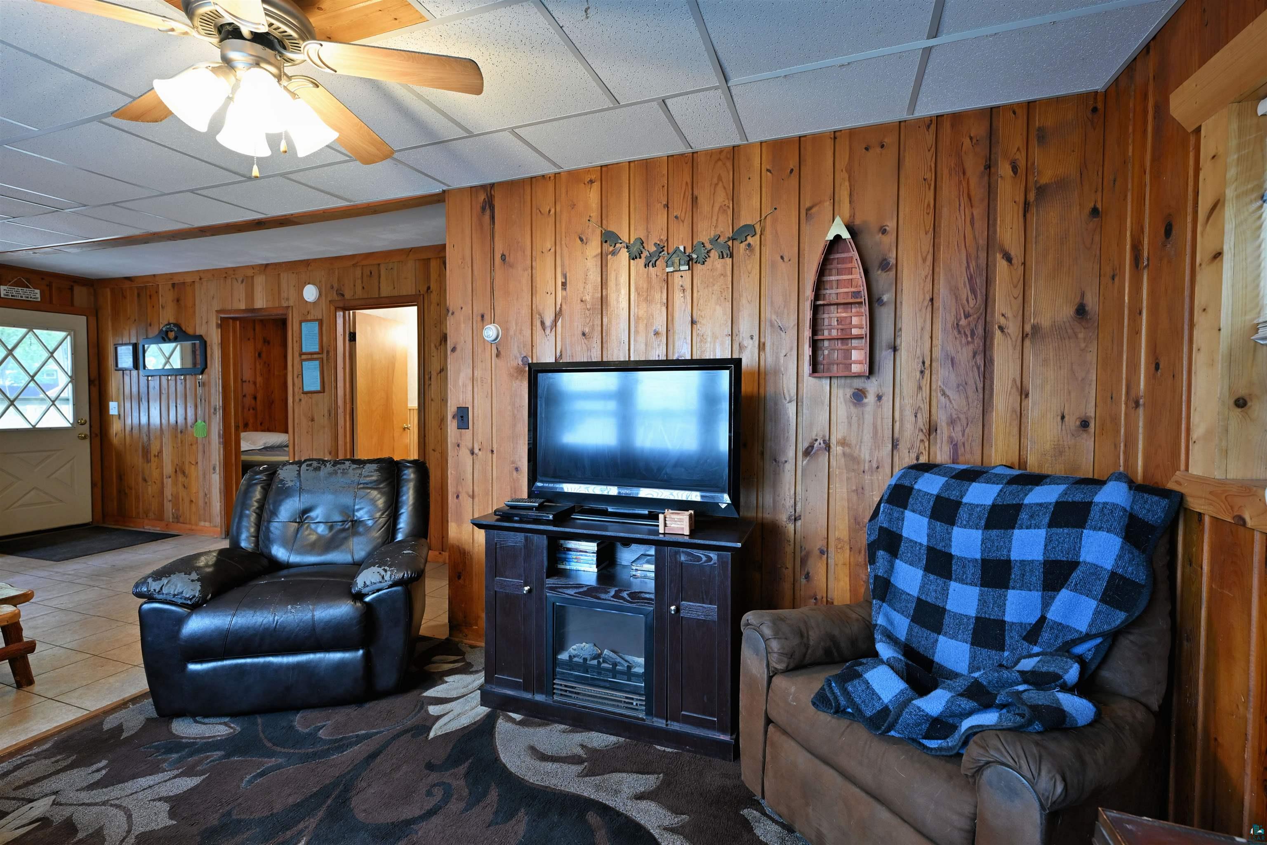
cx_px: 634
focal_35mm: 16
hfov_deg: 96.7
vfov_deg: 73.7
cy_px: 422
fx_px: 563
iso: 400
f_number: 5.6
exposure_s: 1/8
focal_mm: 16
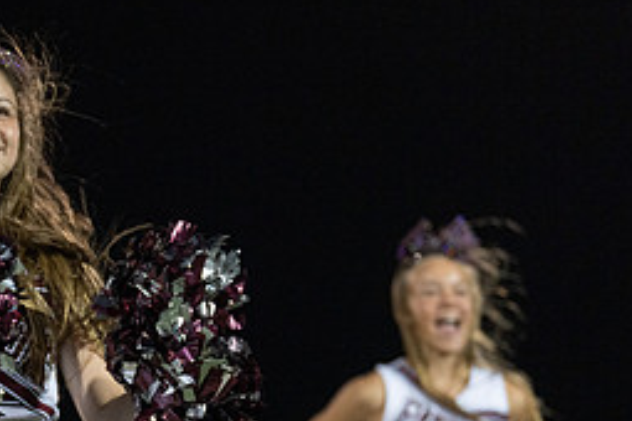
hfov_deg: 8.7
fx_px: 4108
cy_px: 388
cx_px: -30
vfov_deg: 5.9
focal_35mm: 234
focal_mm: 103
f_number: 2.8
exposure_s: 1/1000
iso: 1600
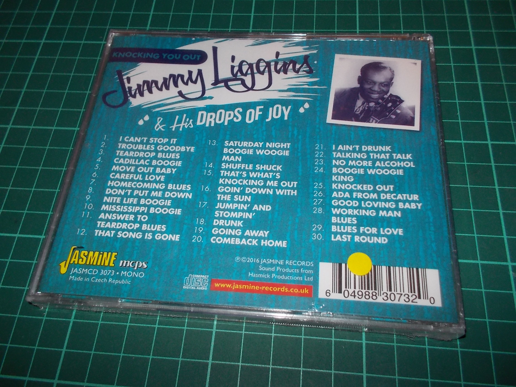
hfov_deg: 61.7
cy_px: 194
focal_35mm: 29
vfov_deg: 48.2
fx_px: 432
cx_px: 258
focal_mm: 4.1
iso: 200
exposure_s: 1/30
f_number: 3.3
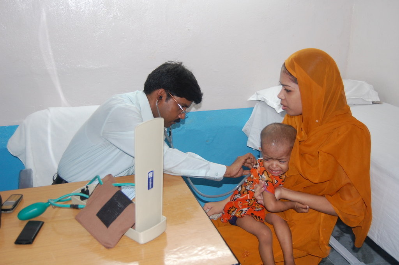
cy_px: 132
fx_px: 399
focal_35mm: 36
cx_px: 200
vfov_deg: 36.8
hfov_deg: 53.2
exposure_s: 1/60
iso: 400
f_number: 4
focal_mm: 24
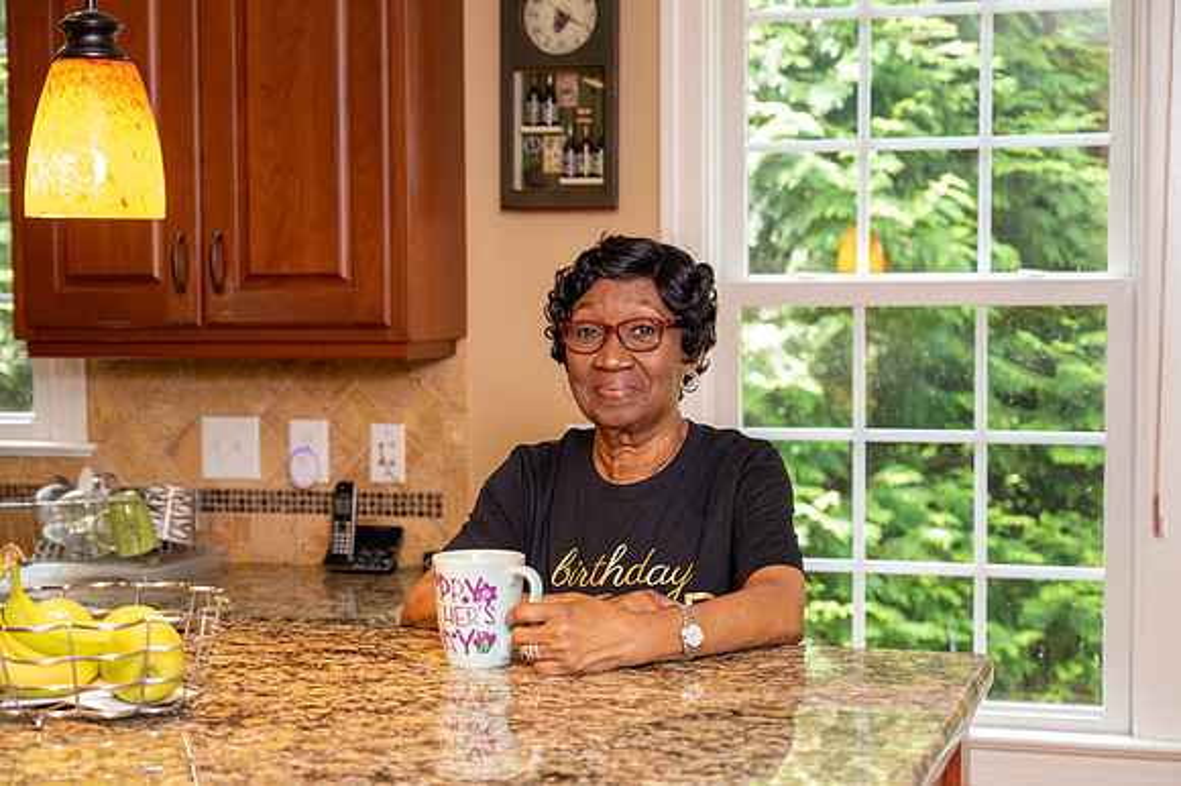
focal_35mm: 59
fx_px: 1947
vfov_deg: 22.8
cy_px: 393
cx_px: 590
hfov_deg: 33.7
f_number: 4.5
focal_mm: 58
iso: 1250
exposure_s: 1/125
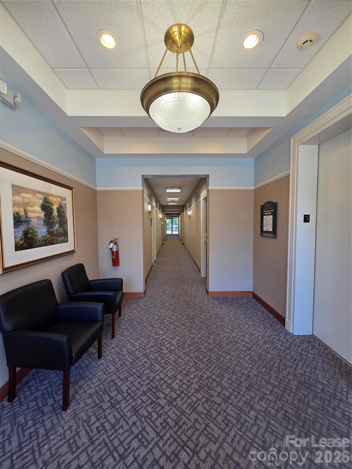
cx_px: 176
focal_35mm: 13
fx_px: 176
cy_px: 234
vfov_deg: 106.2
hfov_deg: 89.9
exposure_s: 1/120
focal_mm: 2.2
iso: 160
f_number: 2.2
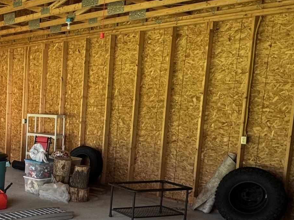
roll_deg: -2.0
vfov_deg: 31.2
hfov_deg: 37.0
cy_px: 153
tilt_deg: -7.4
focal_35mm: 46
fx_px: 391
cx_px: 0
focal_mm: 2.22
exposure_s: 1/99
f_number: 2.2
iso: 125
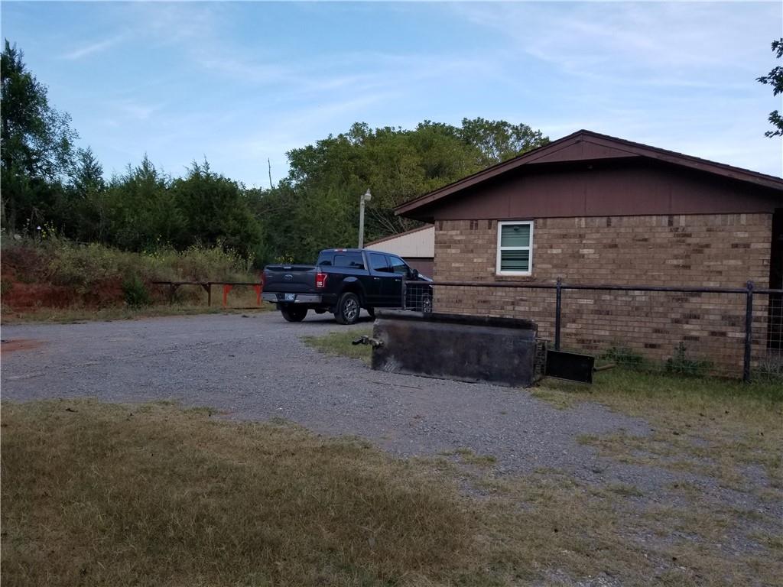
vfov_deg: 53.1
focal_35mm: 26
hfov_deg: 67.3
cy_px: 294
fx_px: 588
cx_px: 392
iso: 50
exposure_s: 1/458
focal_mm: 4.3
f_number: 1.7
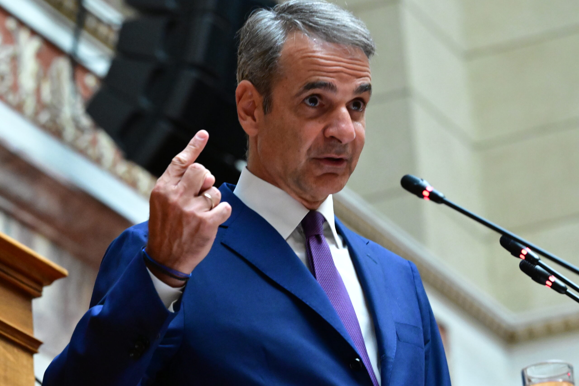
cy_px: 193
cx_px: 290
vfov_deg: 7.0
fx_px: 3136
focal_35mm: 195
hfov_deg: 10.5
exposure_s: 1/400
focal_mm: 130
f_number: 5.6
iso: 8000
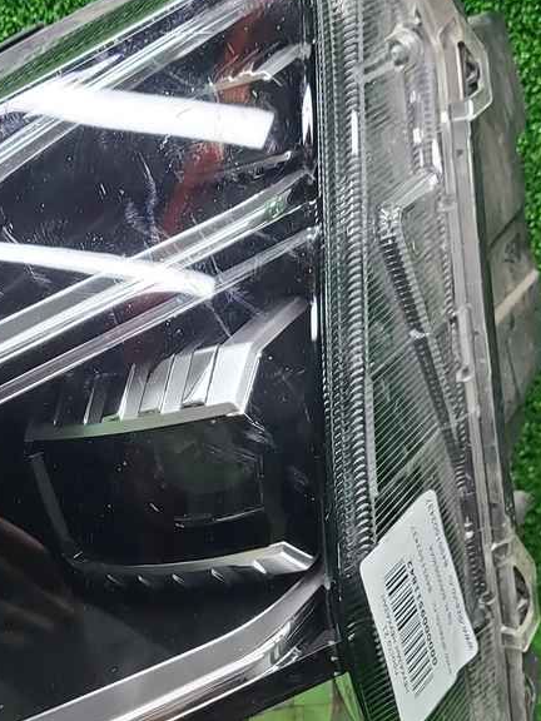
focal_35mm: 65
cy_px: 503
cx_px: 79
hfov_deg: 22.2
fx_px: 1354
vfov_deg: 29.5
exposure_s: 1/50
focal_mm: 5.4
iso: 77
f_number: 1.8
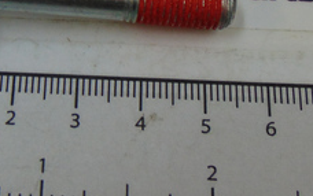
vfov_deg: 13.1
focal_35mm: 98
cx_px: 81
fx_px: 837
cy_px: -34
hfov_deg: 21.0
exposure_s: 1/50
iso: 80
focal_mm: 5.8
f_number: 3.2
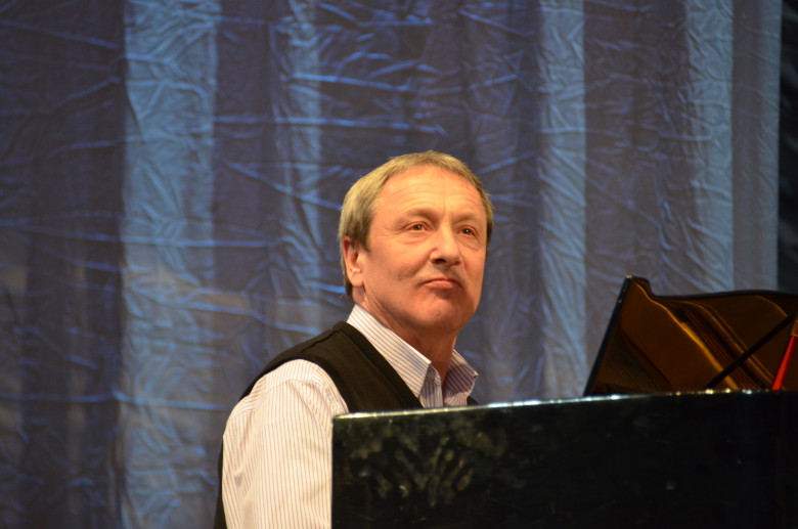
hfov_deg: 4.6
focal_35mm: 450
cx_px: 399
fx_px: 9957
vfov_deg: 3.0
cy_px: 264
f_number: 5.6
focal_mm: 300
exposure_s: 1/125
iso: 1600
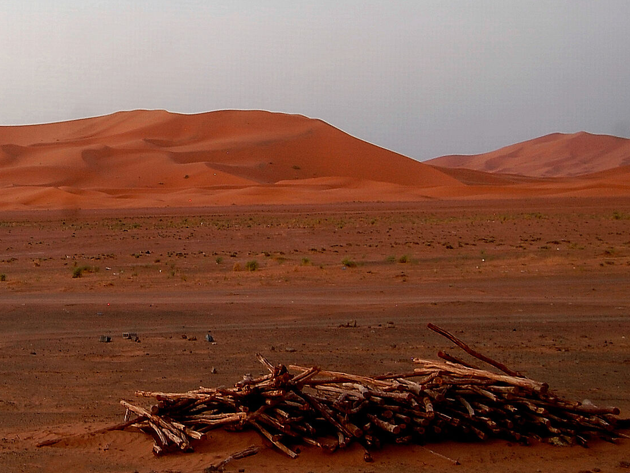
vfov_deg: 19.6
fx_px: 1365
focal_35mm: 75
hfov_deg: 24.7
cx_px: -11
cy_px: 152
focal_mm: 24
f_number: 5
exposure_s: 1/4
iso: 200
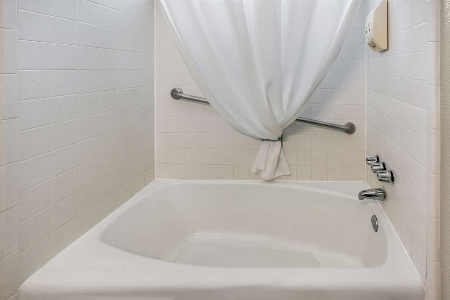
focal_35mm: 16
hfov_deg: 96.7
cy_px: 150
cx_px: 225
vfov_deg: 73.8
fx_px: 200
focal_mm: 16
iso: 200
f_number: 8
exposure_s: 1/3
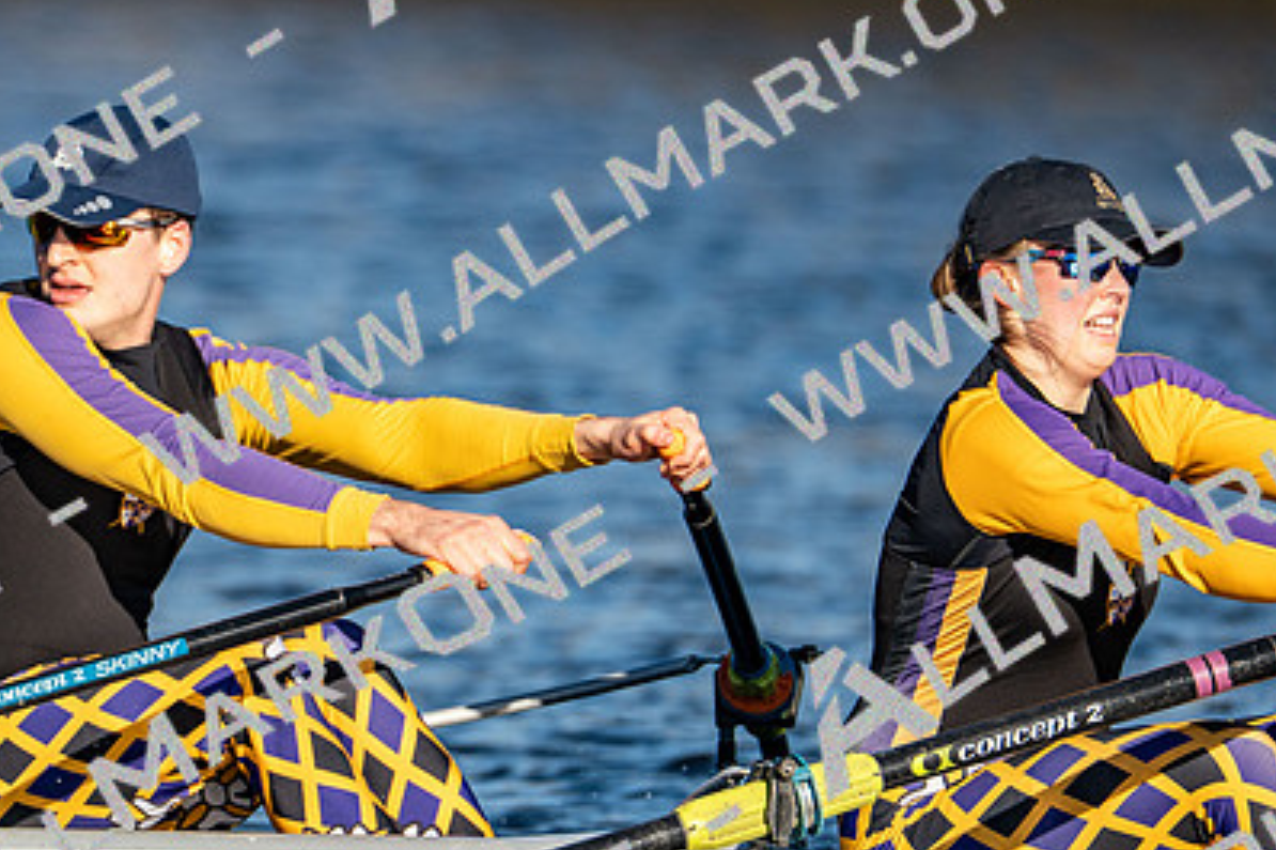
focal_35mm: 875
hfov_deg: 2.4
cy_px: 496
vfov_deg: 1.6
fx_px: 30999
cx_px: 535
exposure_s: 1/2000
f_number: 6.3
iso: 400
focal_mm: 600
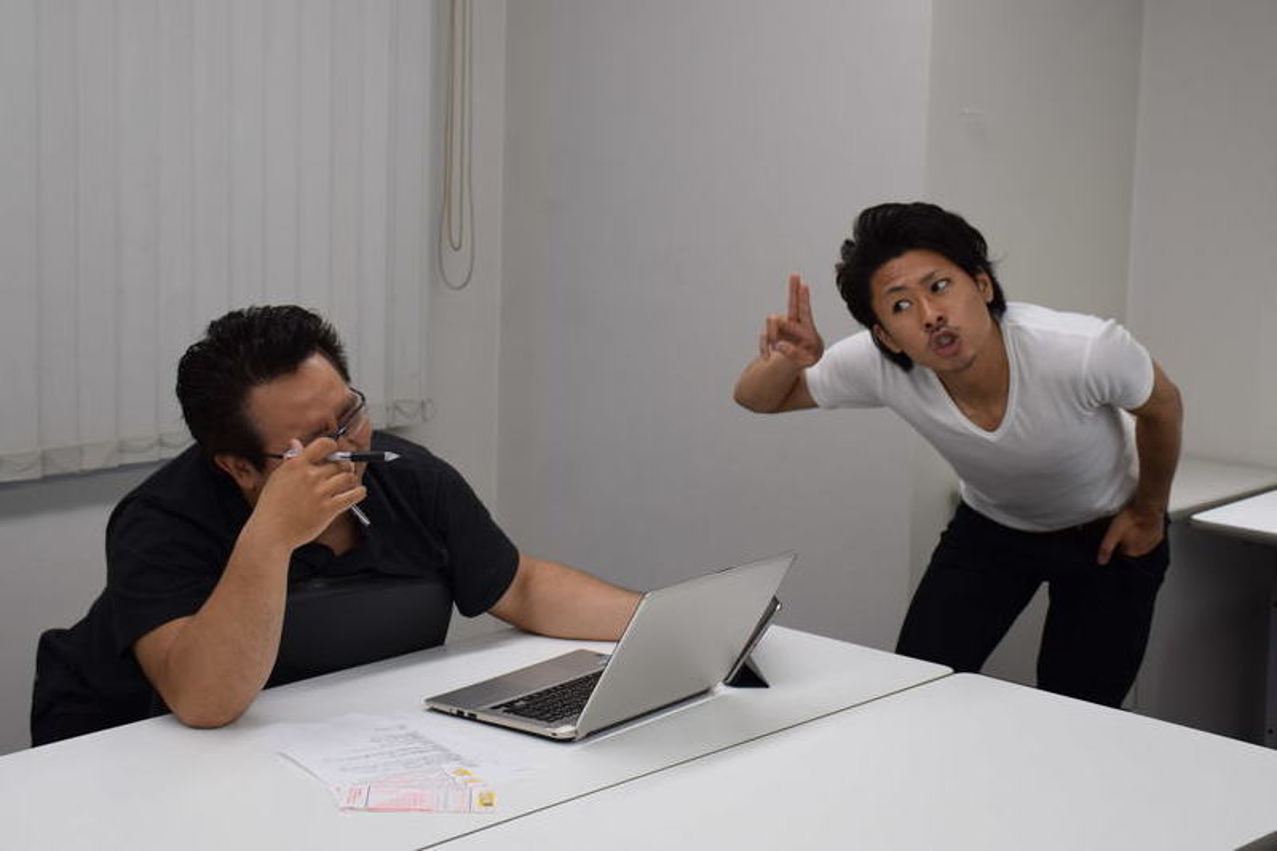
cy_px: 426
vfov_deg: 25.7
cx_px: 638
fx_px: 1862
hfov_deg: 37.9
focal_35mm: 52
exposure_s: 1/125
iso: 400
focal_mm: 35
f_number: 5.6
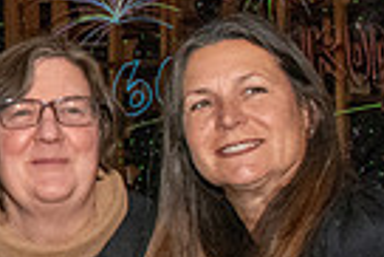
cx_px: -337
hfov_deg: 11.4
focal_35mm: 166
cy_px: 210
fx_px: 1773
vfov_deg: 8.3
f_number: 14
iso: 5000
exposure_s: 1/250
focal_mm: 24
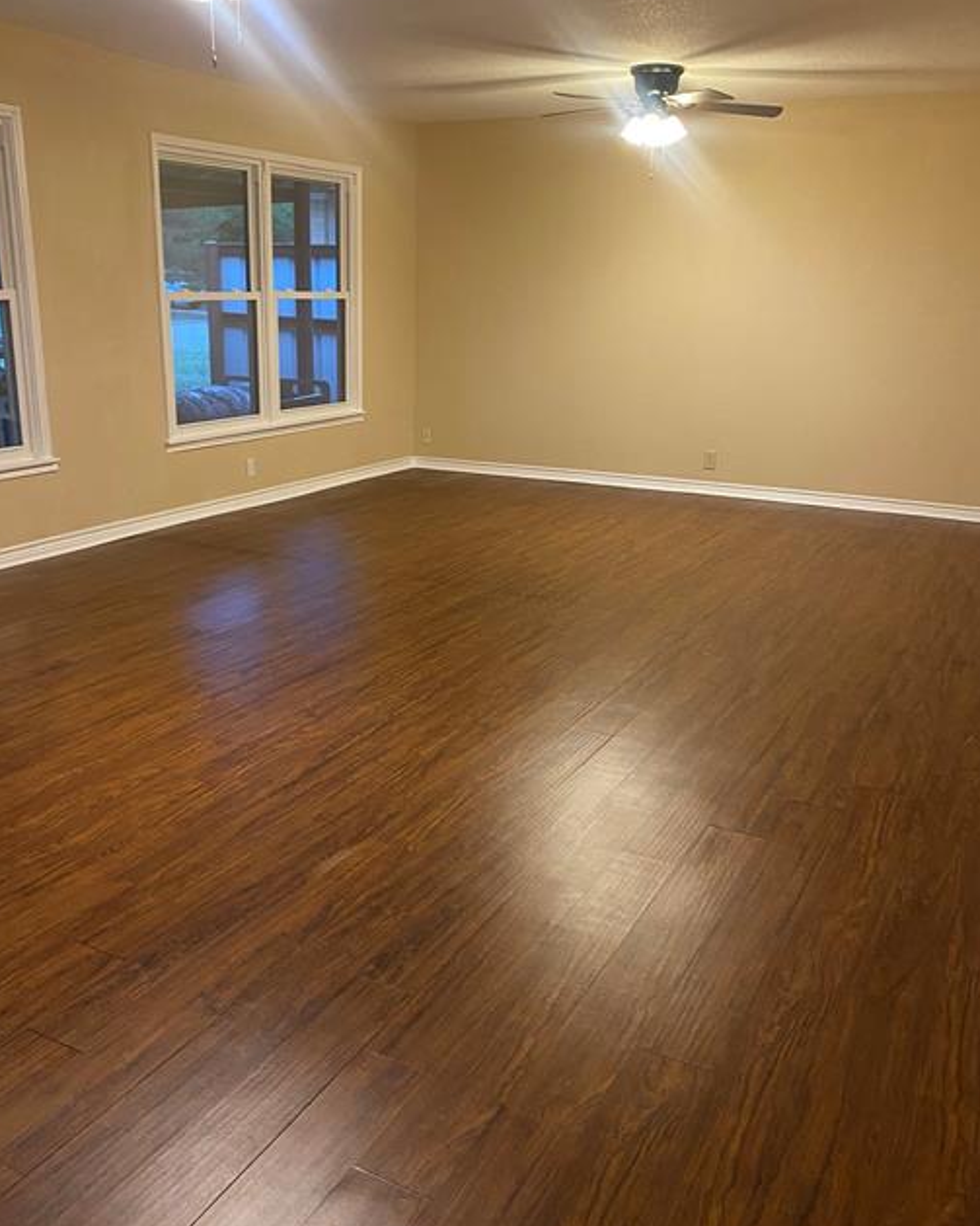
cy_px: 624
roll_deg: -1.2
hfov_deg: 47.1
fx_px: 1124
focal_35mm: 31
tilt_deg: -15.3
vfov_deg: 57.2
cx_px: 481
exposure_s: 1/40
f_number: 1.8
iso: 320
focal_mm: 4.25
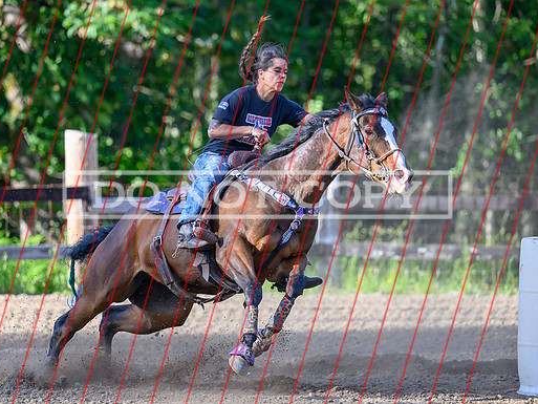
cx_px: 207
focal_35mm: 247
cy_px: 208
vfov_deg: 6.0
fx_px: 3840
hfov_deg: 8.0
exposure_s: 1/2500
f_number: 2.8
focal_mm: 165
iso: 720
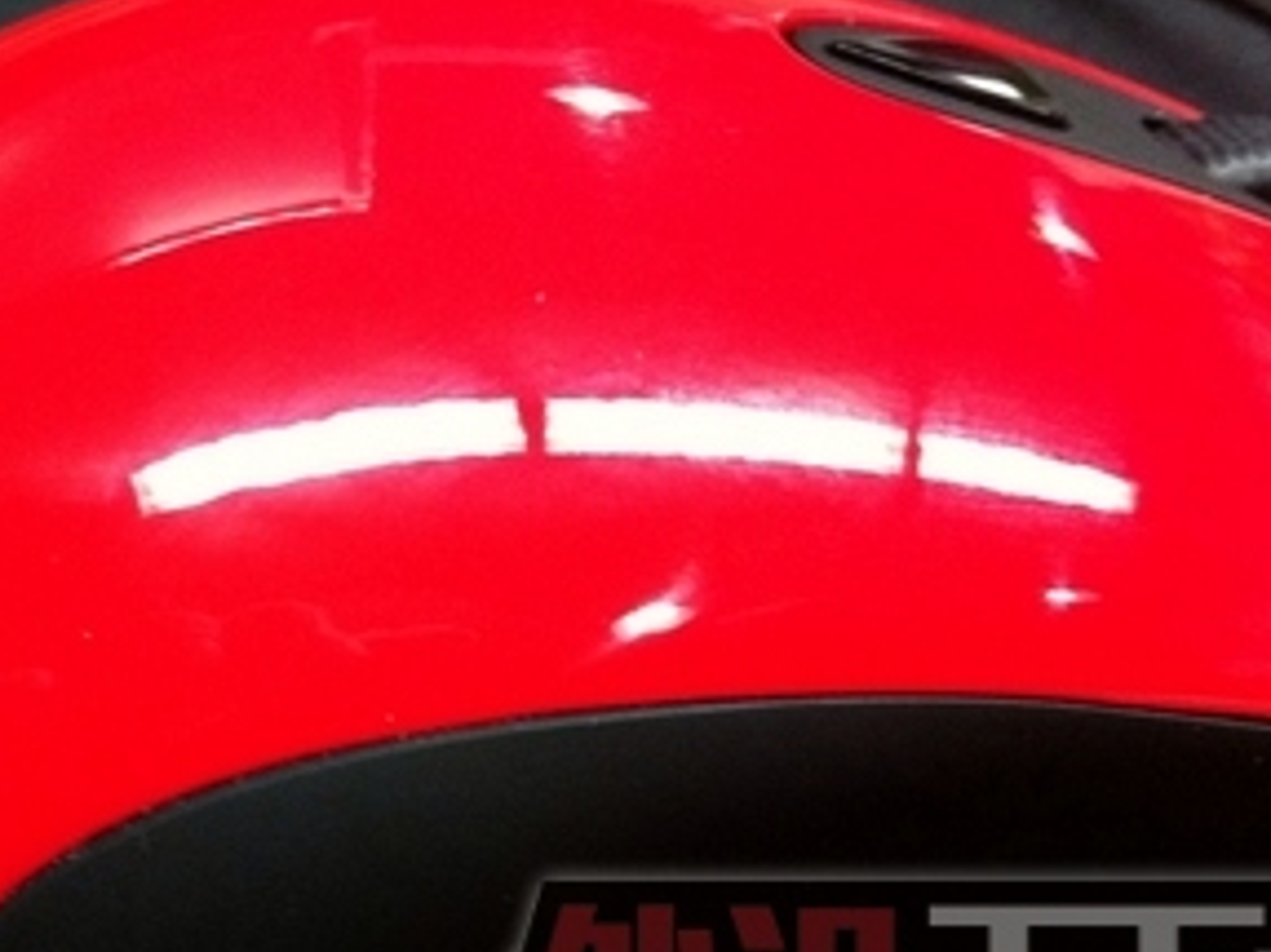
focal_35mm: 61
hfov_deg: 30.9
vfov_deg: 24.0
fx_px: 2239
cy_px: 452
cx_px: 252
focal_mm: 3.85
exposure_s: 1/15
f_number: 2.8
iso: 320
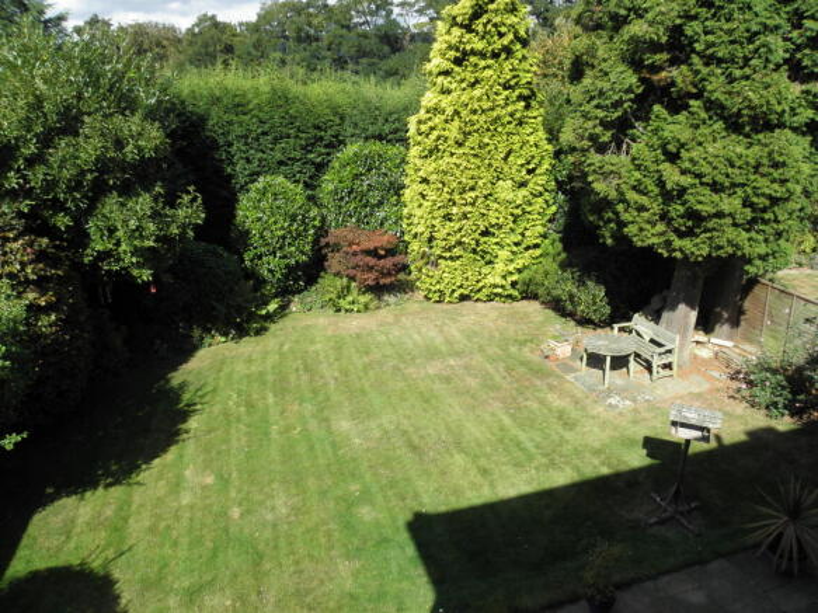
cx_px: 409
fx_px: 614
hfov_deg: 67.3
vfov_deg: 53.0
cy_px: 306
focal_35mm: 26
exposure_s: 1/160
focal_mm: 4.6
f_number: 5.6
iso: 64
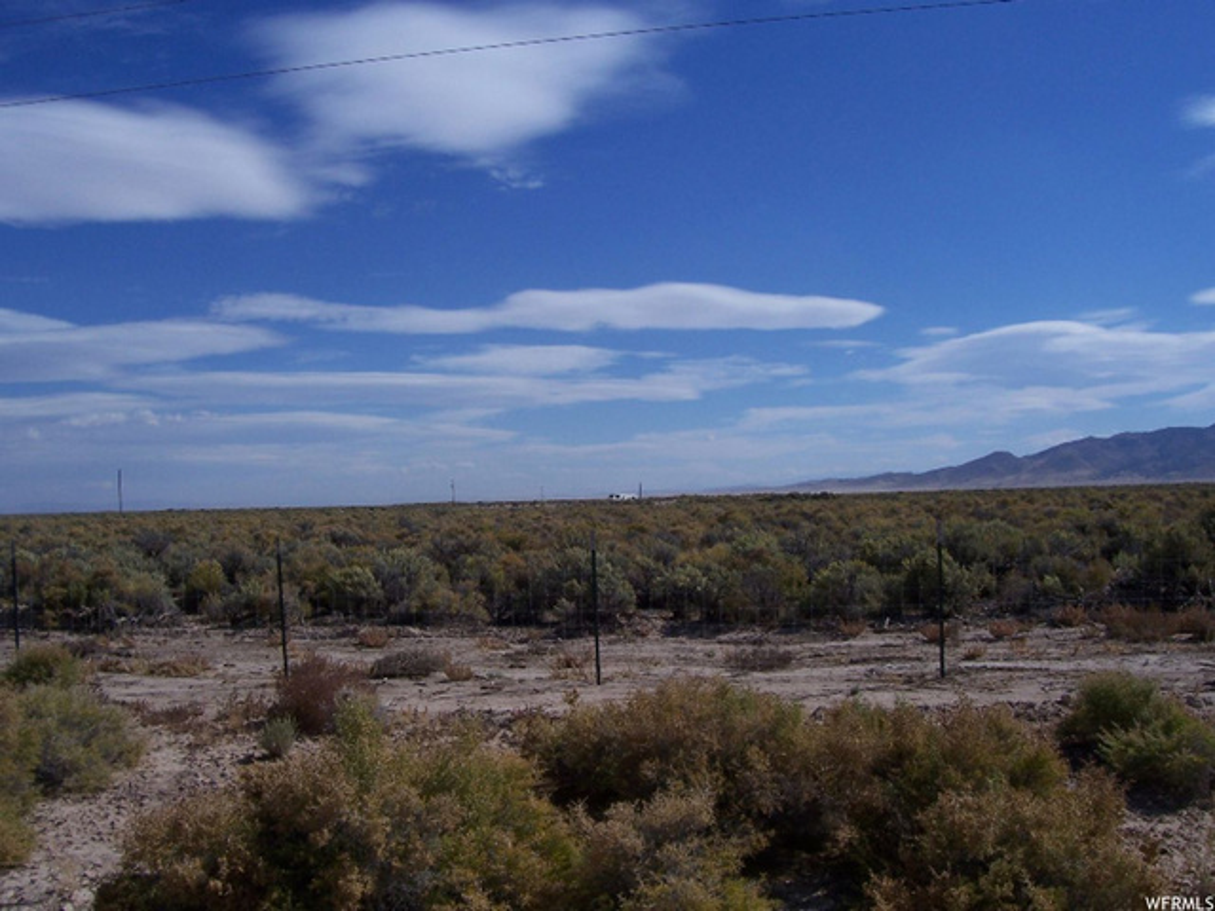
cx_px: 608
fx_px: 1193
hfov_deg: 54.0
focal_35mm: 34
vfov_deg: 41.8
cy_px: 456
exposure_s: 1/1500
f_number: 5.6
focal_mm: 5.6
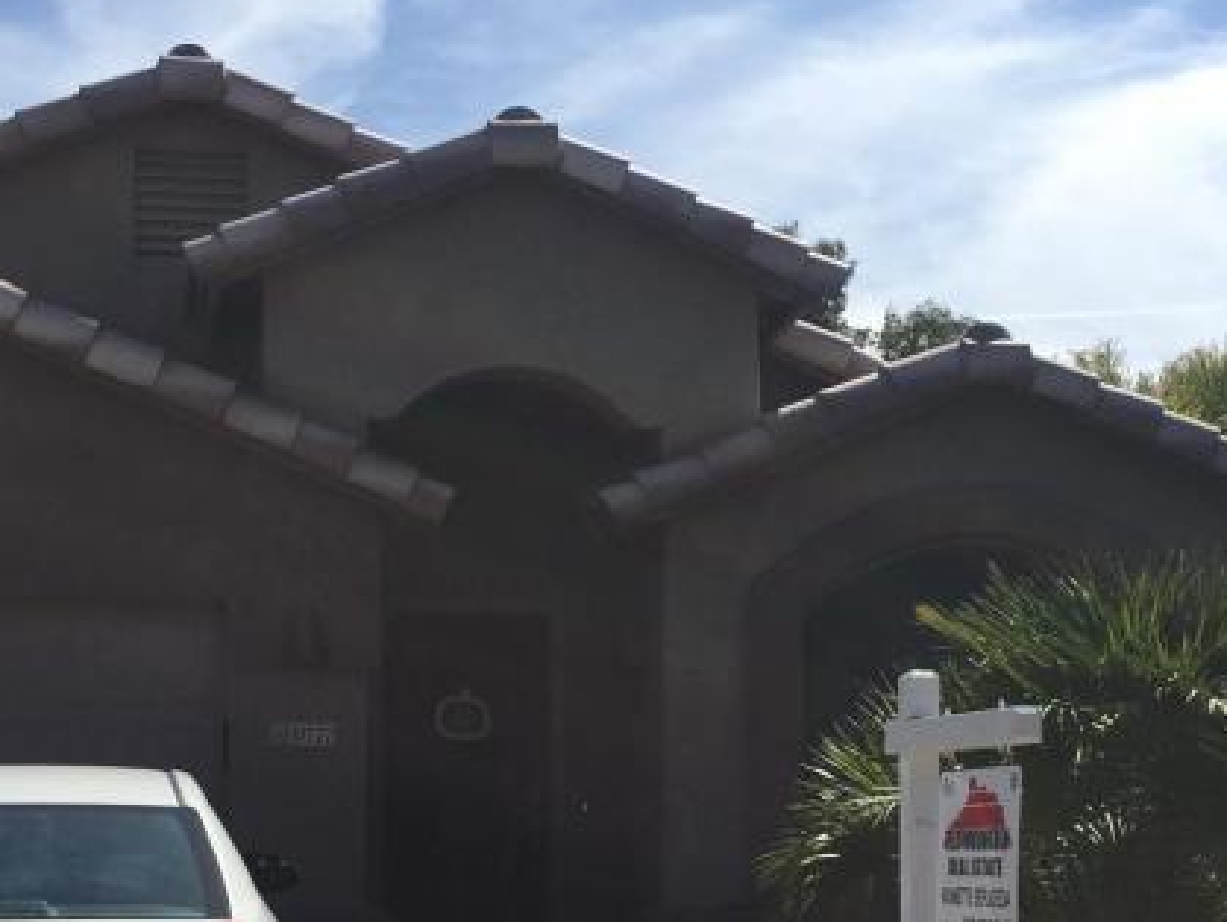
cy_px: 807
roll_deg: -0.8
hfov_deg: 27.3
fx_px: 2518
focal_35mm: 71
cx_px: 446
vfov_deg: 20.4
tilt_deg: -0.3
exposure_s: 1/2825
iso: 32
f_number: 2.2
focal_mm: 4.15
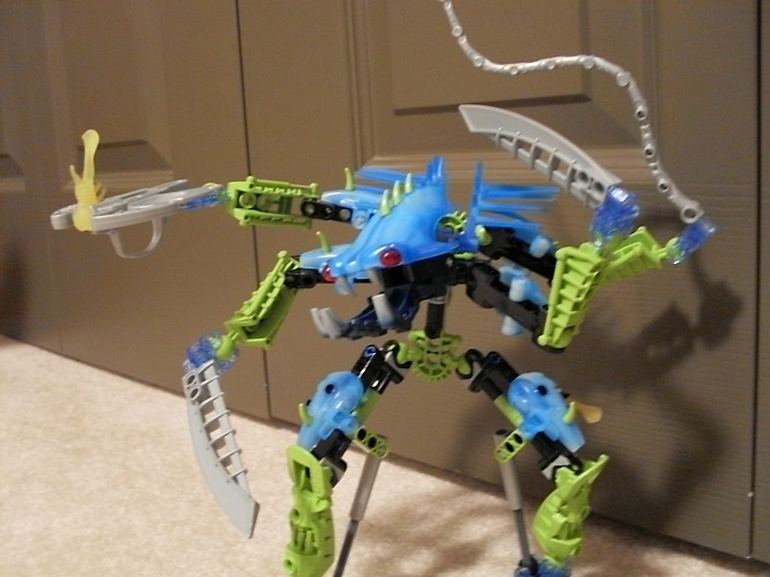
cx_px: 385
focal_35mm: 38
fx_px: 845
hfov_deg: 49.0
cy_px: 288
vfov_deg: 37.7
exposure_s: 1/8
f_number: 2.8
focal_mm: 6.3
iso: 400
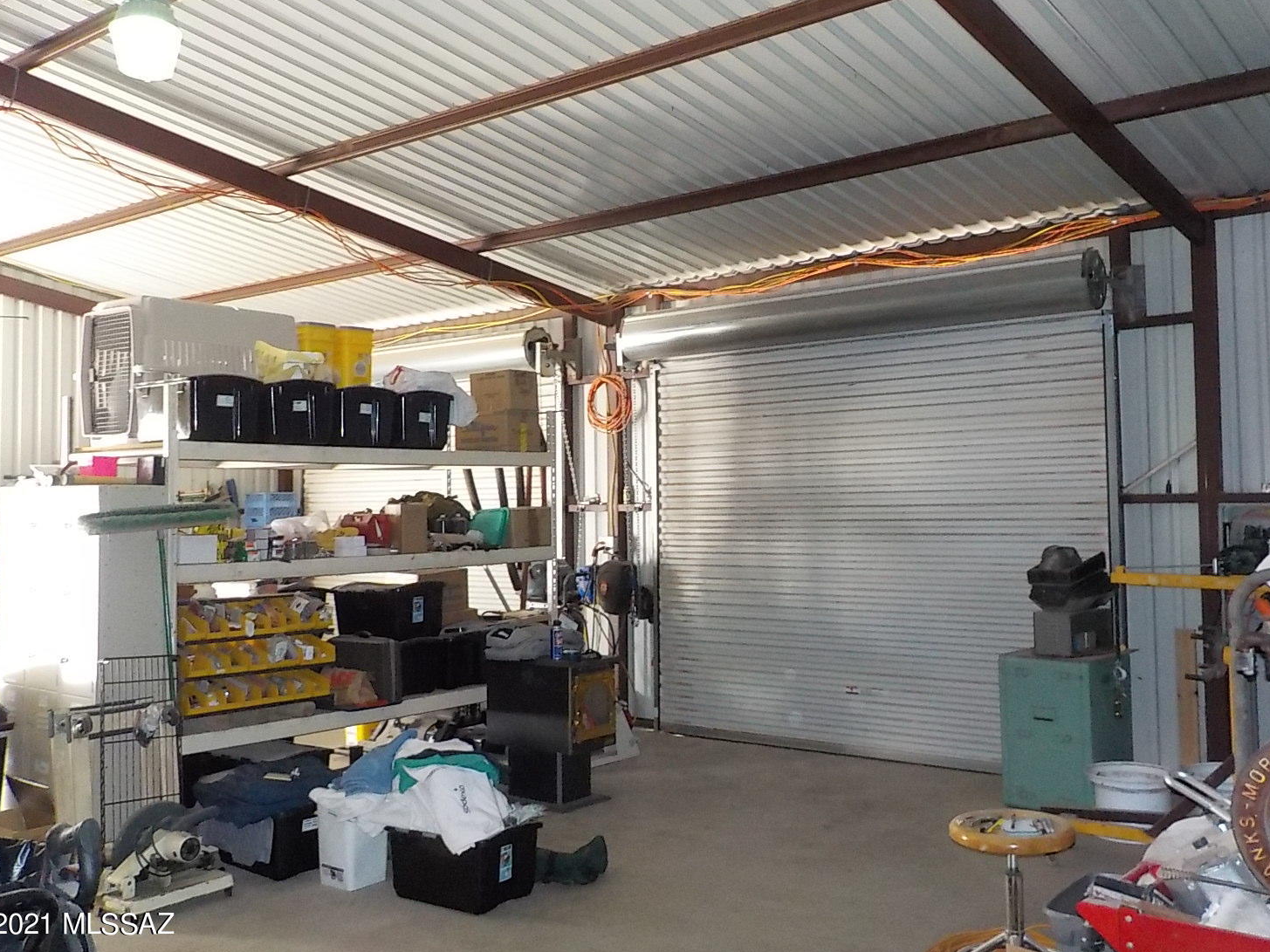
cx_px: 664
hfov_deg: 55.3
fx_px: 1211
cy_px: 446
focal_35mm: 33
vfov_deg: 42.9
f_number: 3.3
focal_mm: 4.1
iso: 560
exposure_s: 1/30
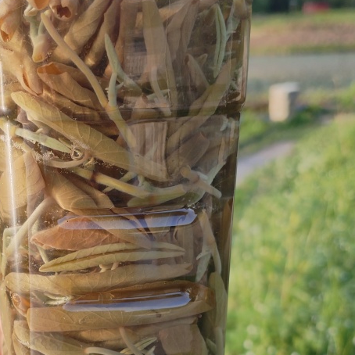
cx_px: 91
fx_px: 627
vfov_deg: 31.0
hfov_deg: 31.1
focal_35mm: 54
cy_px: 269
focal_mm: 4.25
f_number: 1.8
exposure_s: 1/166
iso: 100
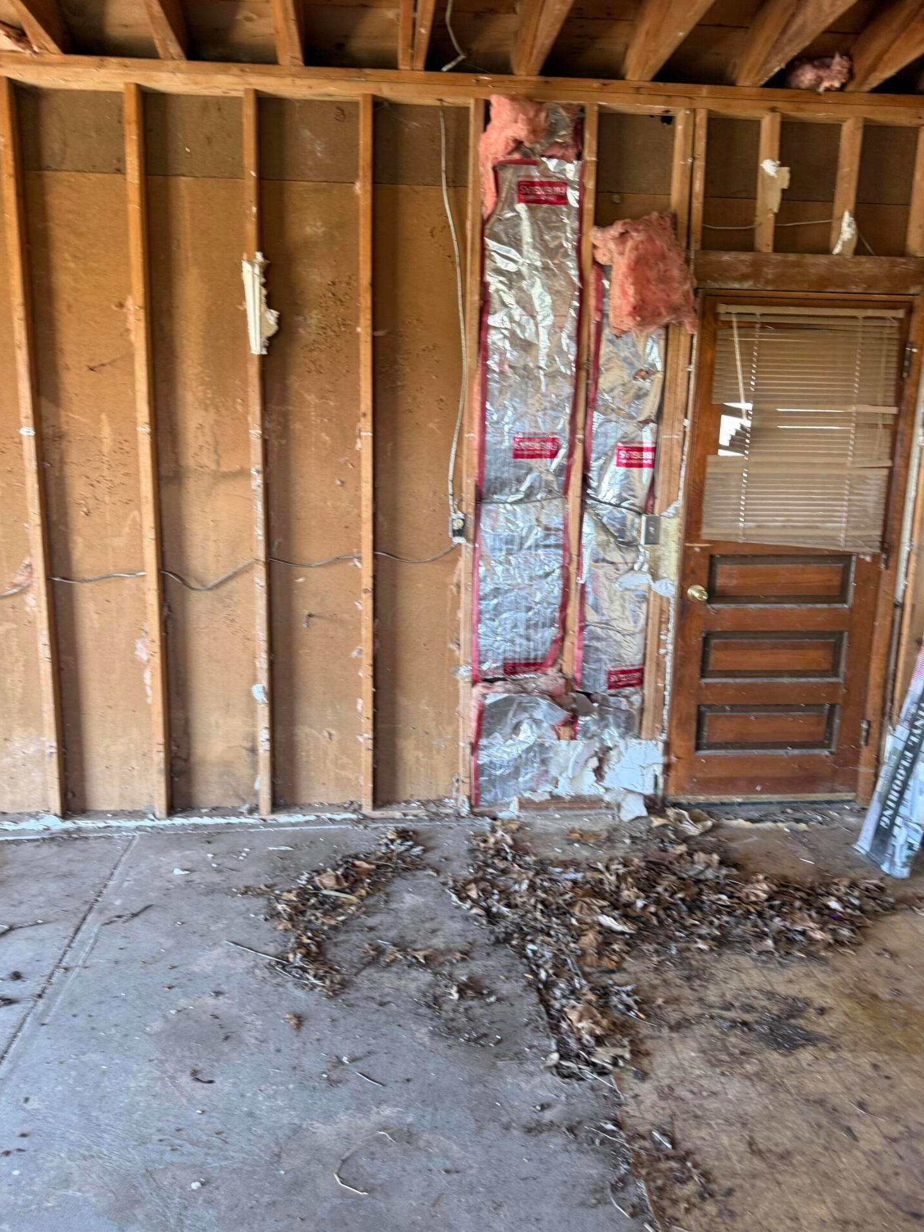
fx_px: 890
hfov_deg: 54.9
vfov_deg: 69.4
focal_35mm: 25
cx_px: 457
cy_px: 619
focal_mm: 6.76
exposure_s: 1/121
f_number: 1.78
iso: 200
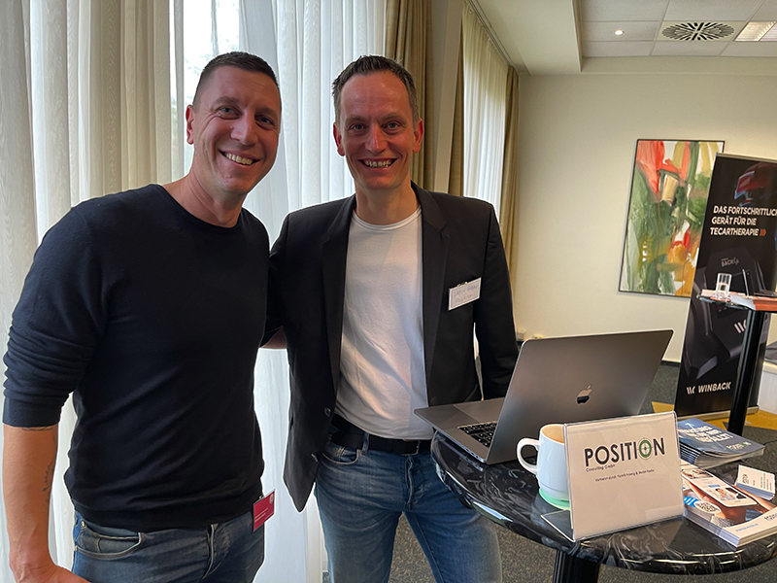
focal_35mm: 26
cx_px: 388
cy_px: 292
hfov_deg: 67.3
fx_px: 584
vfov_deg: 53.1
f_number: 1.6
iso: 100
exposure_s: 1/50
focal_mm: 5.1
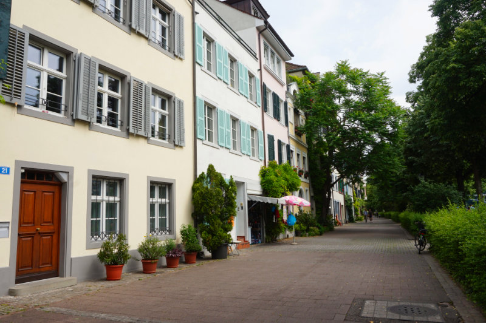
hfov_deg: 67.4
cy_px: 162
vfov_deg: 47.9
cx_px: 243
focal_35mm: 27
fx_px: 364
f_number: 13
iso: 100
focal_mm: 18
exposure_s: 1/80
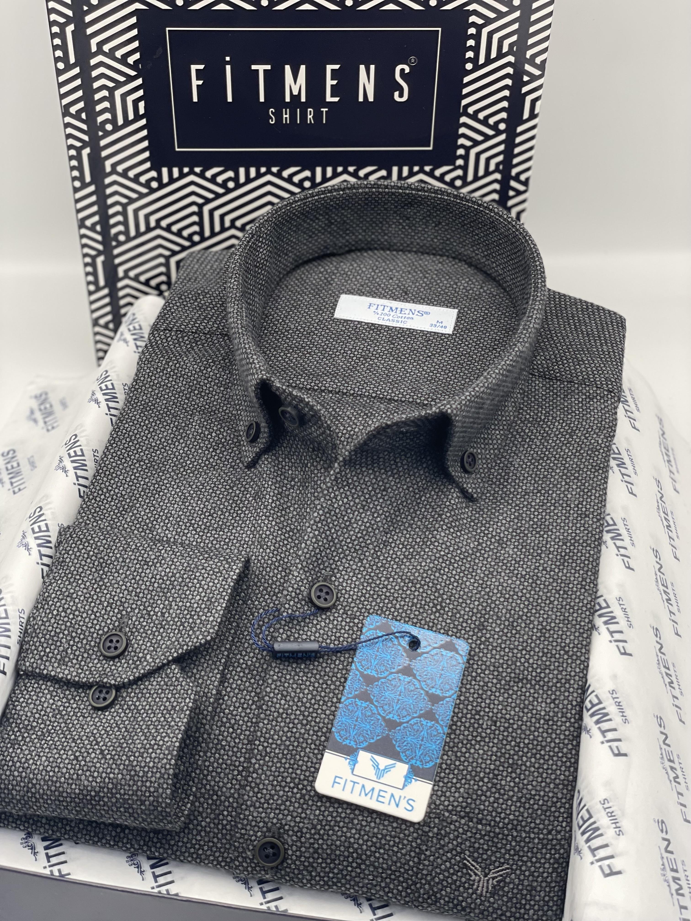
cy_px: 460
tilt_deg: -40.6
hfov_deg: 28.0
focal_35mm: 52
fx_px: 1384
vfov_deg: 36.8
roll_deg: -0.8
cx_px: 346
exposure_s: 1/122
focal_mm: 6
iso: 32
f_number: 2
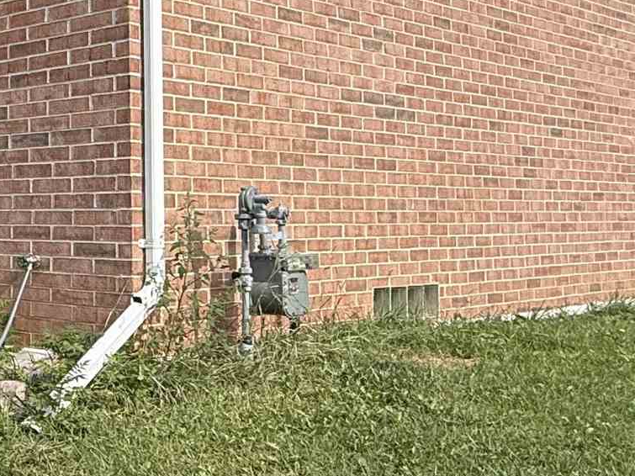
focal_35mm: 57
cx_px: -233
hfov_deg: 27.1
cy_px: 159
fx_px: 1045
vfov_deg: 25.5
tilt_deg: +3.1
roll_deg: +0.0
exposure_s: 1/799
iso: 50
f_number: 2.2
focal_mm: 2.22
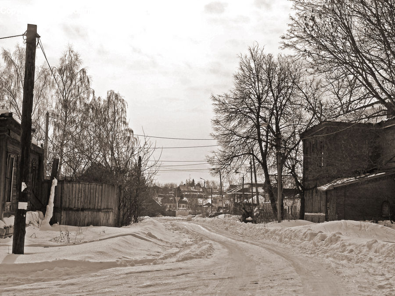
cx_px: 198
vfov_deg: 20.7
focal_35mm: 71
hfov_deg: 27.4
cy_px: 148
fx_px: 810
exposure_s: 1/275
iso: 50
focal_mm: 18
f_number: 7.4
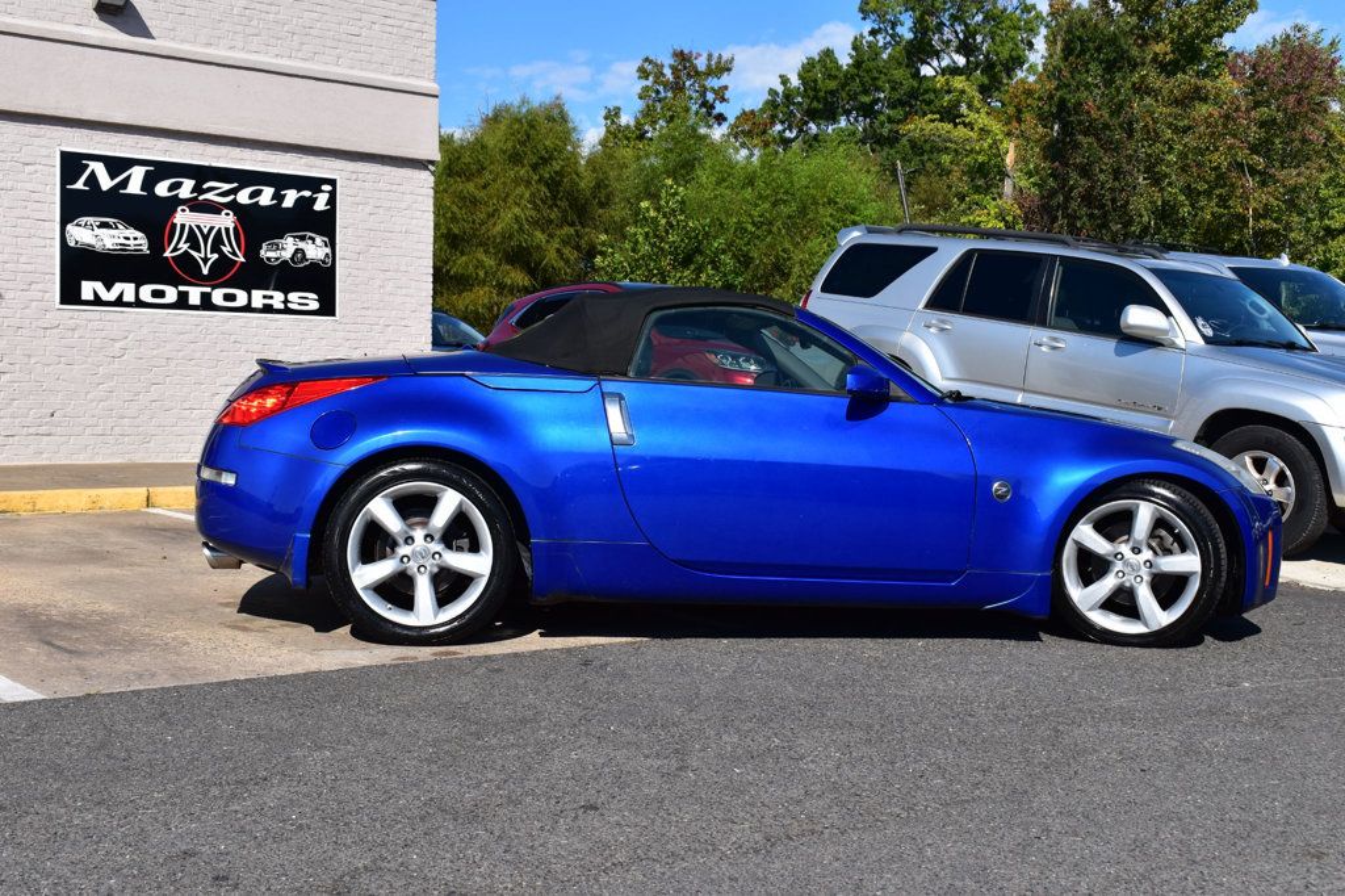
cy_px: 448
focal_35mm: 45
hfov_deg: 43.6
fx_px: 1681
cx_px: 672
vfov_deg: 29.8
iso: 280
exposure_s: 1/500
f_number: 11
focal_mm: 30
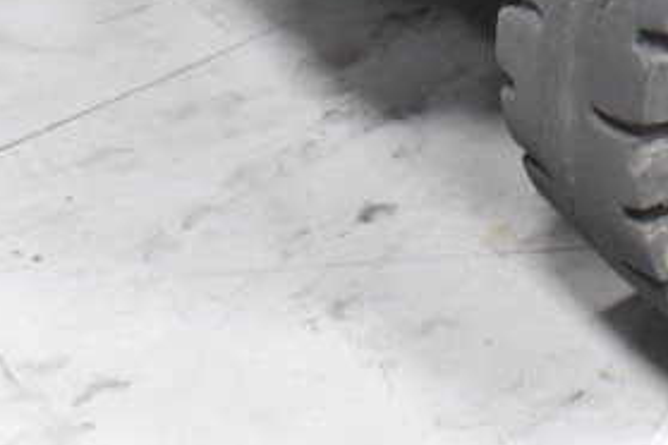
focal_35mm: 142
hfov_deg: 14.1
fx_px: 2635
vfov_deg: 9.0
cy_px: -493
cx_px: 728
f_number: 4.5
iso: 1600
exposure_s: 1/15
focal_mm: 22
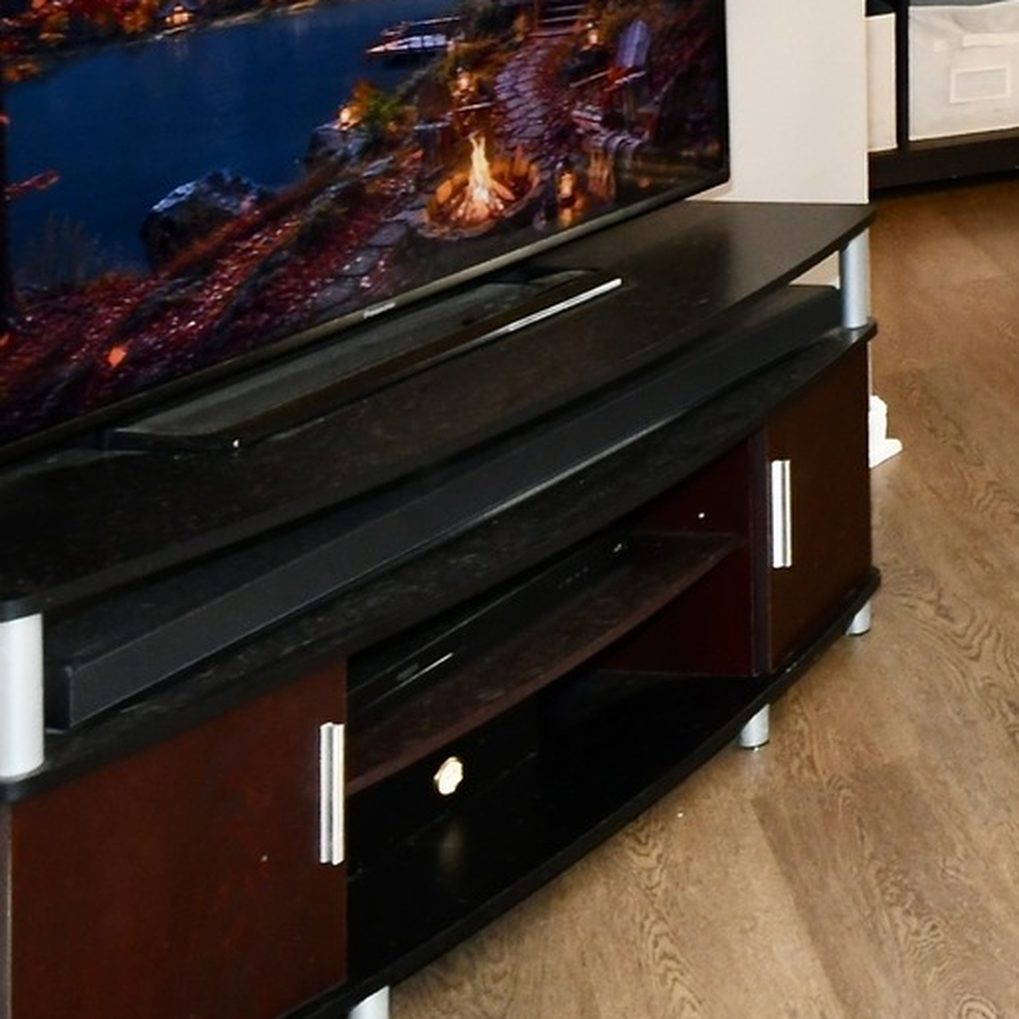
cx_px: 2026
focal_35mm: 71
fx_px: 2365
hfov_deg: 17.5
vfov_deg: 21.5
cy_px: -376
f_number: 6.3
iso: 640
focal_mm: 14
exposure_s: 1/60
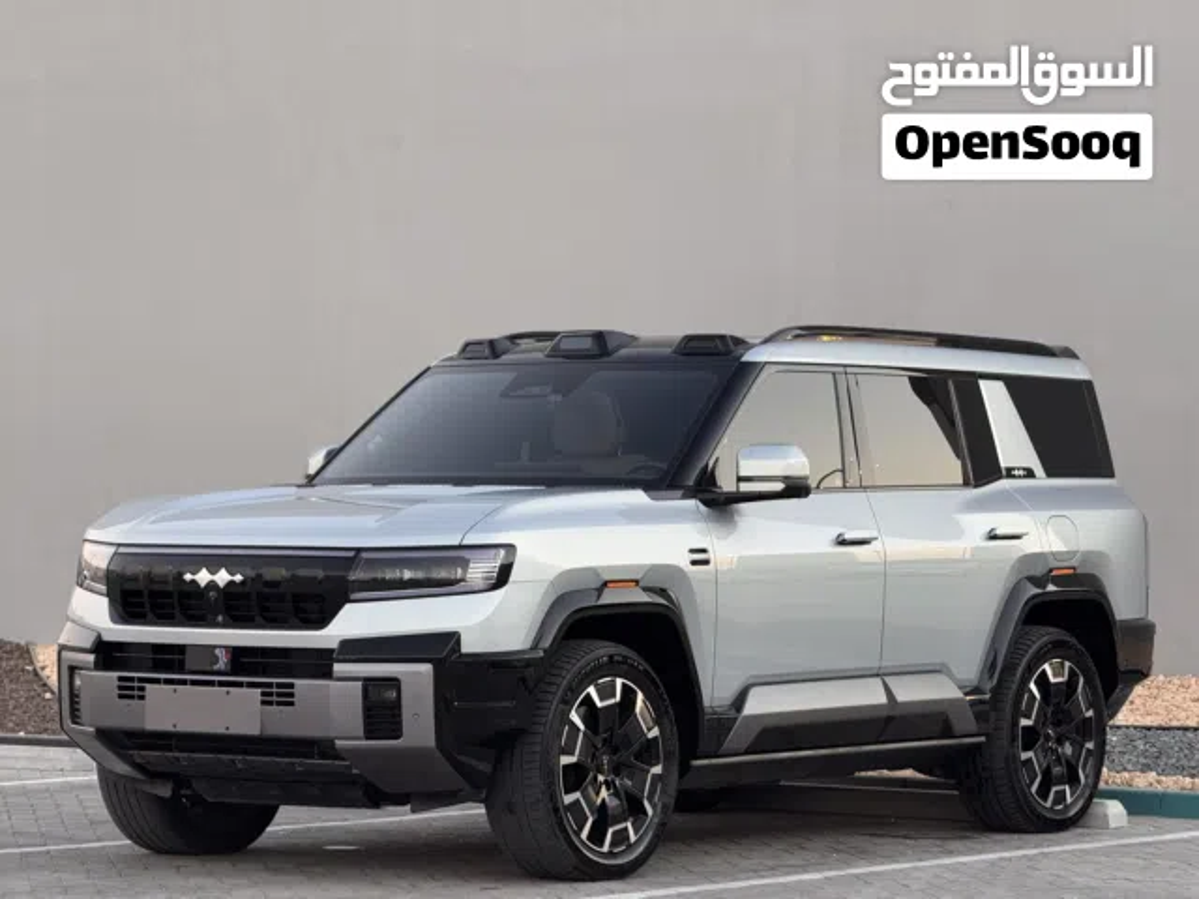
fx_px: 4156
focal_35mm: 120
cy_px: 450
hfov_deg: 16.4
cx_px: 600
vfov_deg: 12.3
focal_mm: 15.66
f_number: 2.8
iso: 250
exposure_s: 1/49
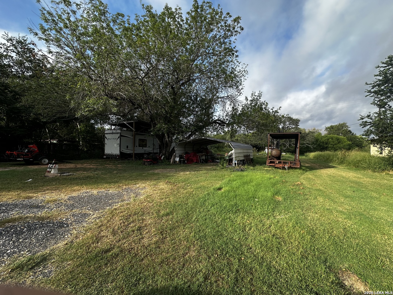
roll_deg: +0.1
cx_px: 196
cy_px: 148
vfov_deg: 85.7
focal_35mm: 14
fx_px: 159
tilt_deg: +0.7
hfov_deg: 102.1
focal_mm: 2.22
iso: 40
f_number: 2.2
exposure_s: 1/515
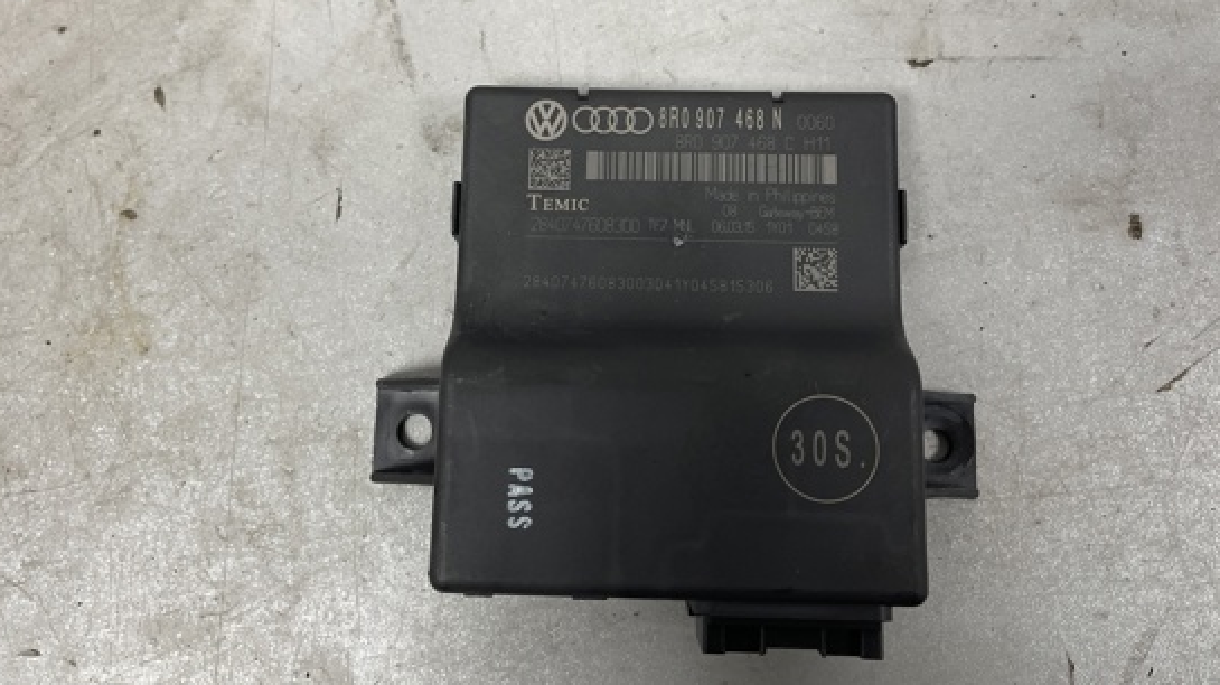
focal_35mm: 32
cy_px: 248
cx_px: 602
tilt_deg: -81.3
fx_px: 1035
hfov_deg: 61.0
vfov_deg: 36.4
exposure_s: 1/100
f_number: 1.6
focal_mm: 5.1
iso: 125
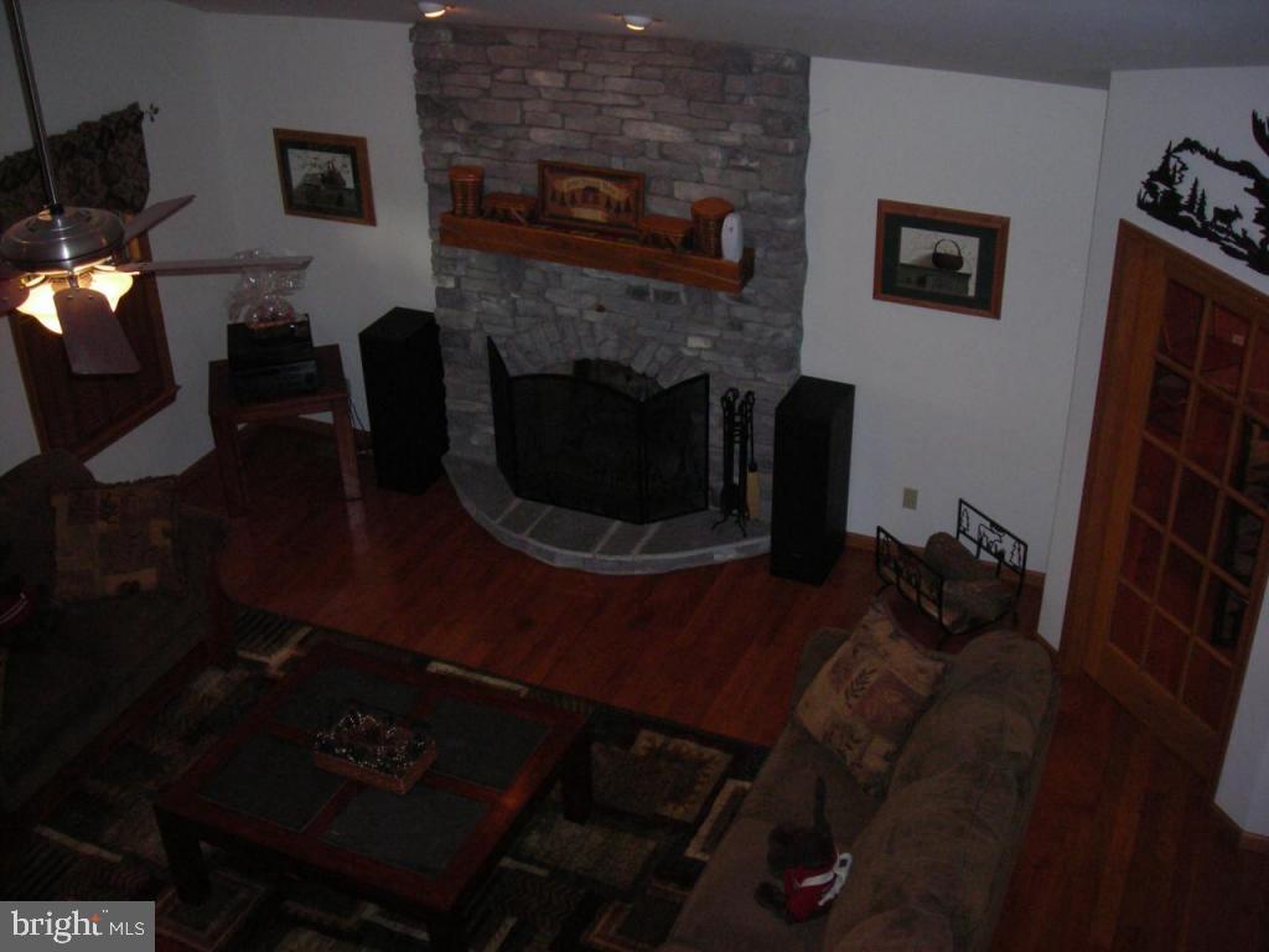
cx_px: 634
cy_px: 476
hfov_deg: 49.0
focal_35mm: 38
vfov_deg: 37.7
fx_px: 1393
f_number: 3.2
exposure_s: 1/60.1
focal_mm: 6.3
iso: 187
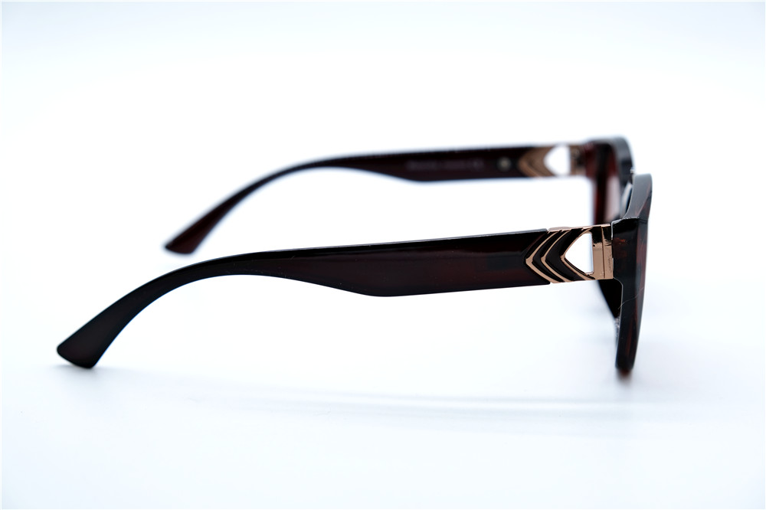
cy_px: 255
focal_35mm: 61
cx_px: 383
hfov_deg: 32.9
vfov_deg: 22.2
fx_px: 1297
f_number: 5.6
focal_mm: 40.7
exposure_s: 1/170
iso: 160
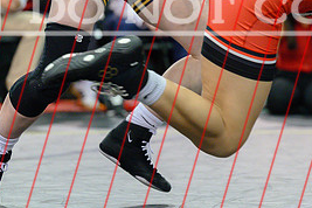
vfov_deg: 5.5
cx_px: 258
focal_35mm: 249
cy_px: 18
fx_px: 2158
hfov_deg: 8.3
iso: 3600
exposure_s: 1/800
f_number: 2.8
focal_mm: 97
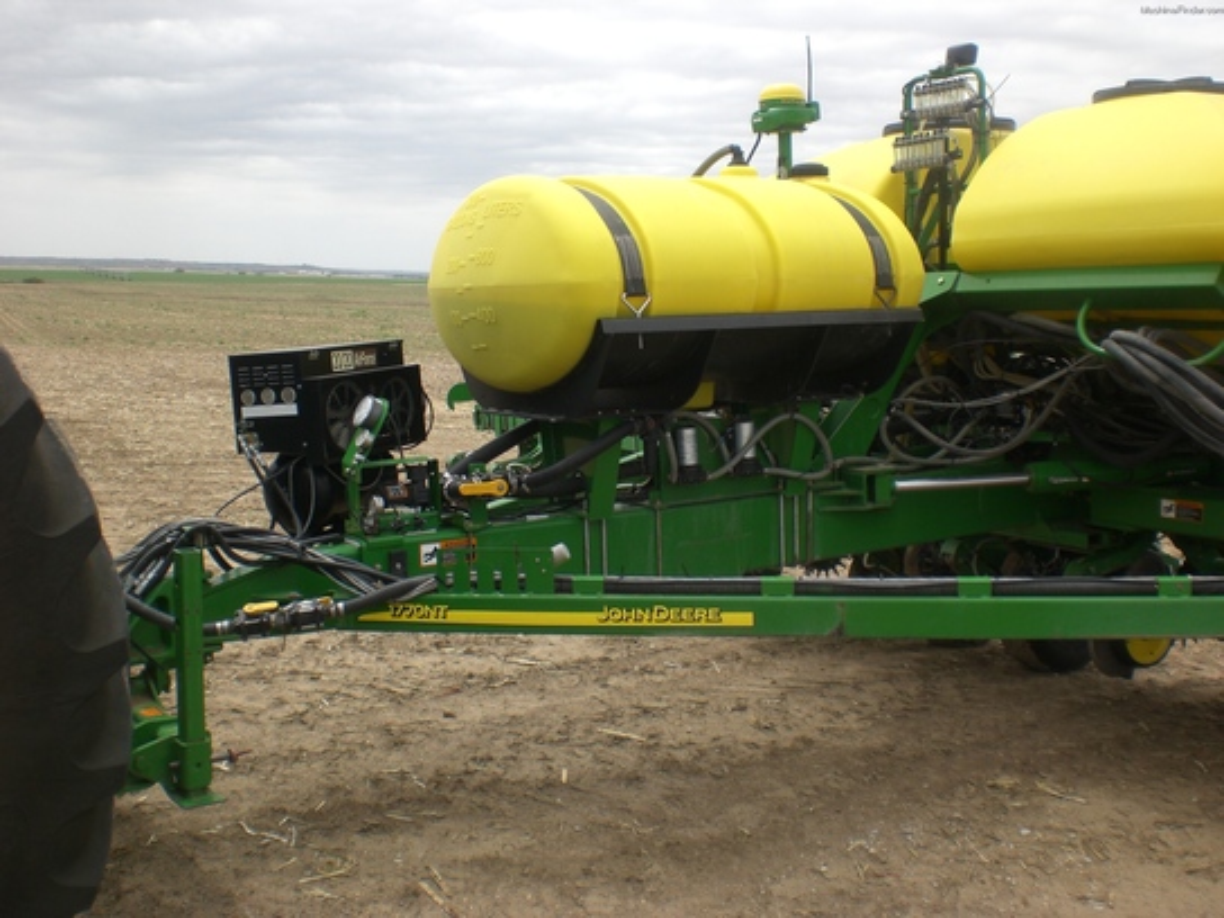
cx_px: 612
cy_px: 459
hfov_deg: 49.0
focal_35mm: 38
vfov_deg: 37.7
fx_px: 1344
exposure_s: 1/400
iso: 50
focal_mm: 6.3
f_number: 4.4
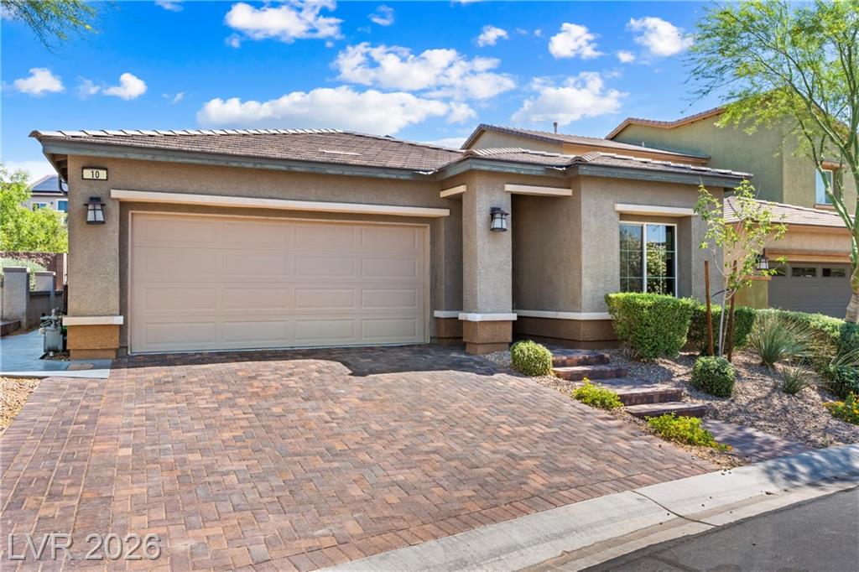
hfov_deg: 69.4
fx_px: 620
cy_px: 286
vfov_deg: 49.5
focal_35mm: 26
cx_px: 430
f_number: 8
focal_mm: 26
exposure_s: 1/8000
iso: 400
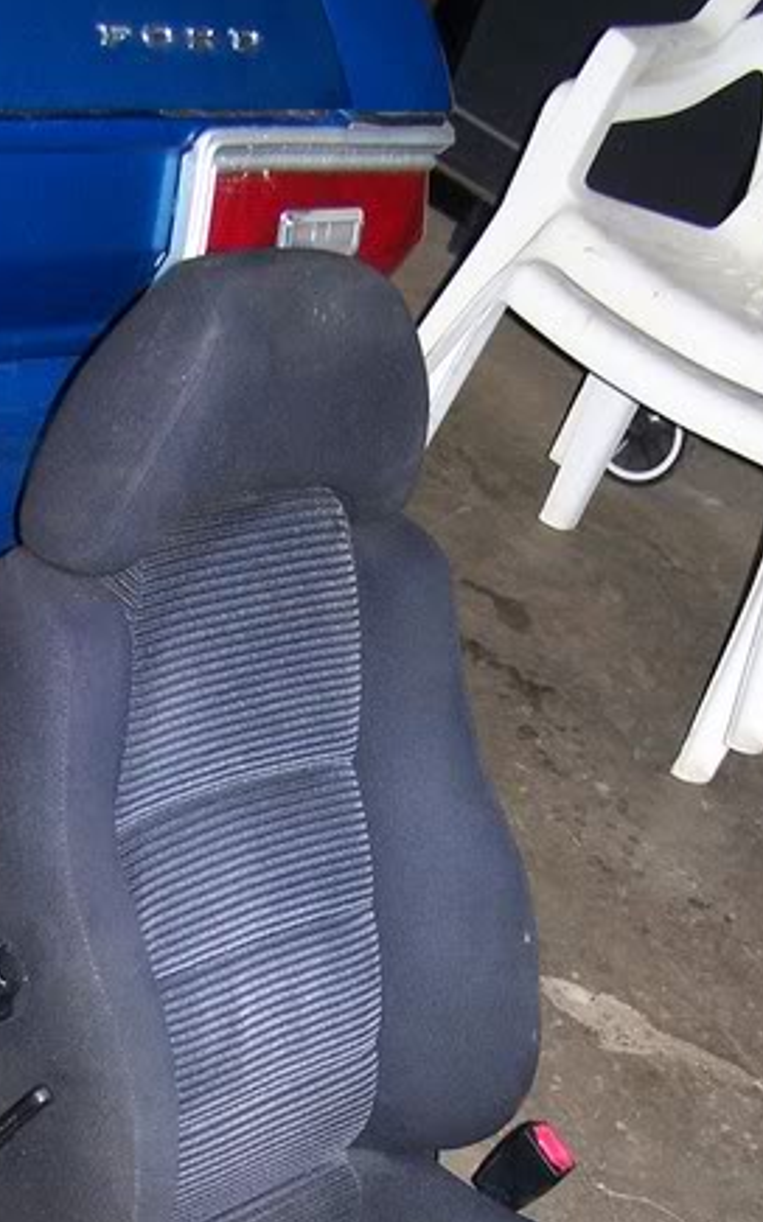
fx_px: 2465
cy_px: 961
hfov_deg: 17.6
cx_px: 304
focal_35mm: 74
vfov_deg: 27.4
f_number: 2.8
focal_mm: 6.3
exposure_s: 1/60
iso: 160
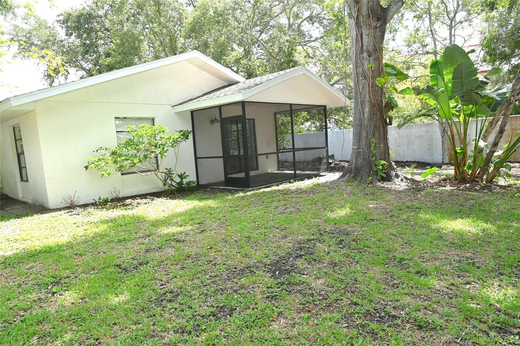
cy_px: 173
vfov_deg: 55.1
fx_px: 332
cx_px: 260
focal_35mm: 23
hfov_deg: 76.1
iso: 100
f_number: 5.6
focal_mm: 23
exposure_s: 1/125
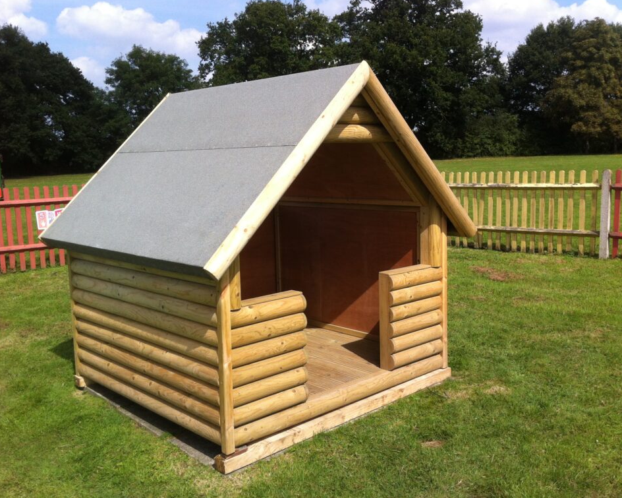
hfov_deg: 49.1
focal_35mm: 37
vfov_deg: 40.1
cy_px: 246
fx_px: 681
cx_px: 325
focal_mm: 3.85
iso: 80
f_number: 2.8
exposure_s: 1/1207
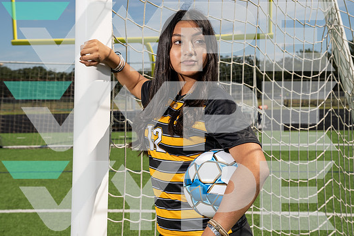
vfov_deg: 23.4
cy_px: 116
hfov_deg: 34.5
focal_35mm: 58
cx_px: 170
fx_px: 570
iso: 100
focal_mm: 54
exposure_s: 1/250
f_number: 8
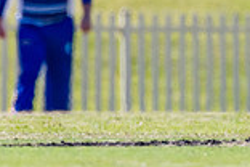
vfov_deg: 0.6
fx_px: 17297
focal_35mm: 2491
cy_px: -38
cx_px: 253
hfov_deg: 0.8
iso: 640
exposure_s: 1/2000
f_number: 6.3
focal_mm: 600
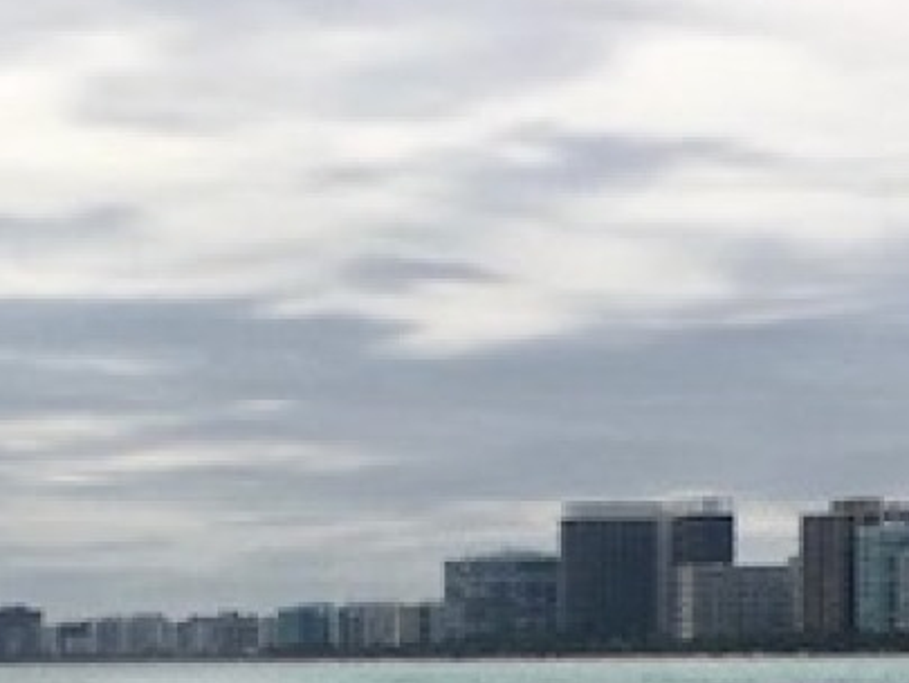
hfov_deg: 19.0
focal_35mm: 103
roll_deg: +1.4
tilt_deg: -7.0
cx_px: 359
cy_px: 966
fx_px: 2706
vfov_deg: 13.7
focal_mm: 4.15
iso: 25
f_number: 2.2
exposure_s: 1/4525
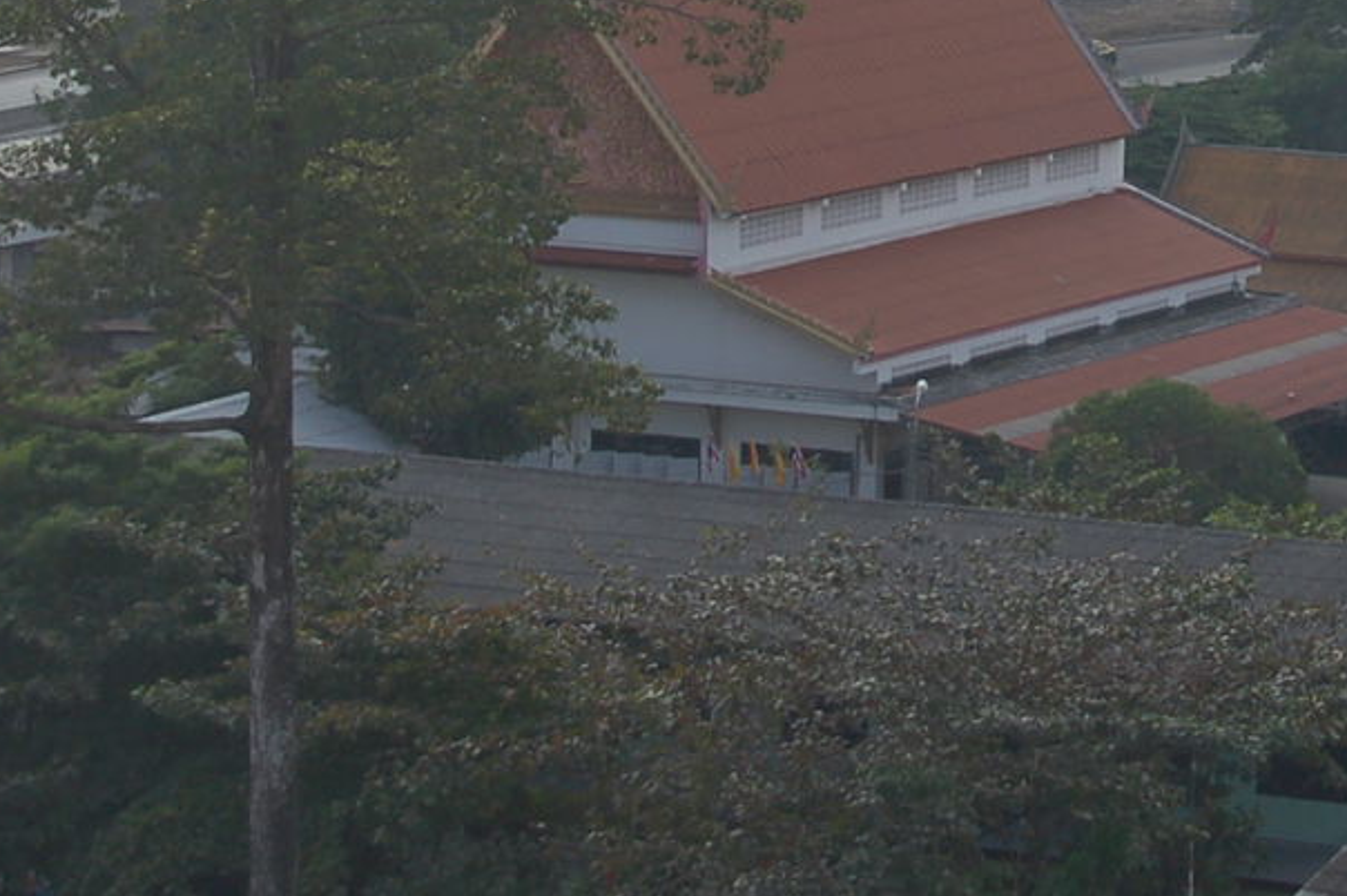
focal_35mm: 162
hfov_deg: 12.5
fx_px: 6058
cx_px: 1356
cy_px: -284
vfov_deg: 8.3
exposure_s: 1/500
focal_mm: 34
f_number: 7.1
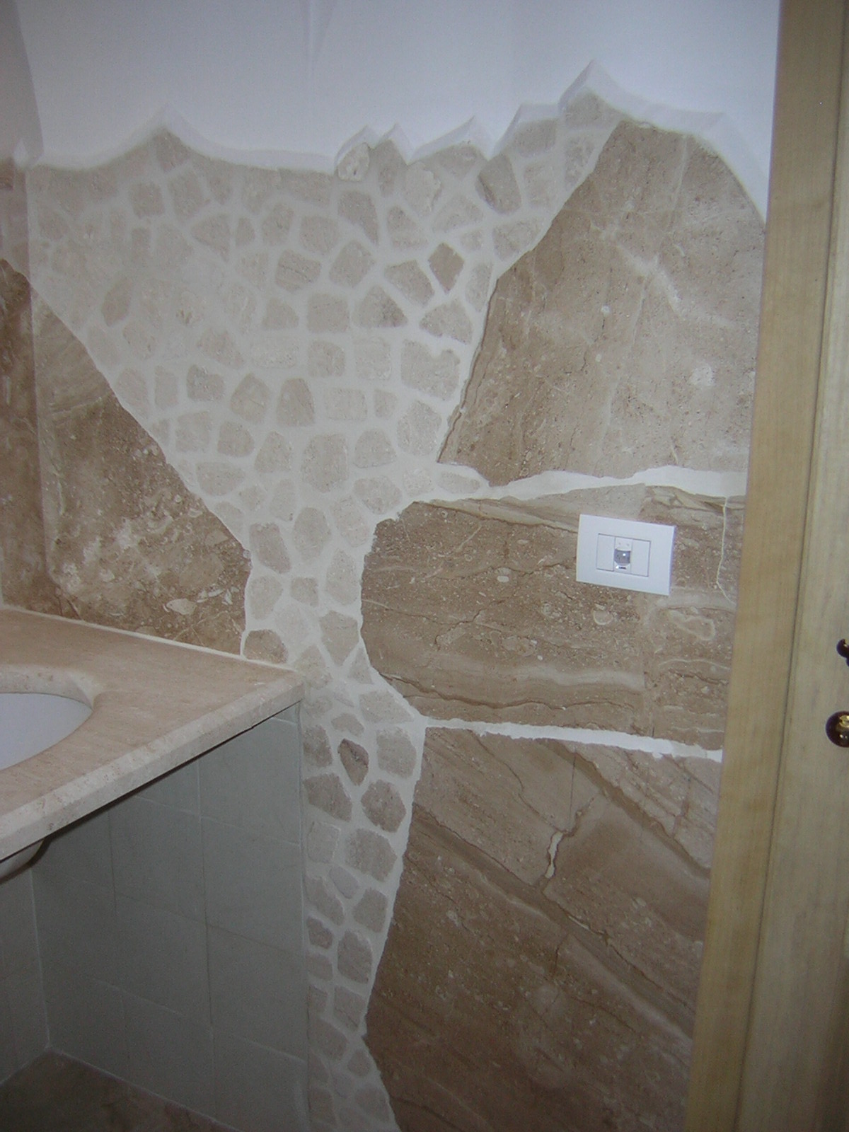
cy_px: 566
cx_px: 424
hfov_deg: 39.7
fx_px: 1177
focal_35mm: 36
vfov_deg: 51.4
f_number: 2.6
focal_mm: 4.7
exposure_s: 1/60.1
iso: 50
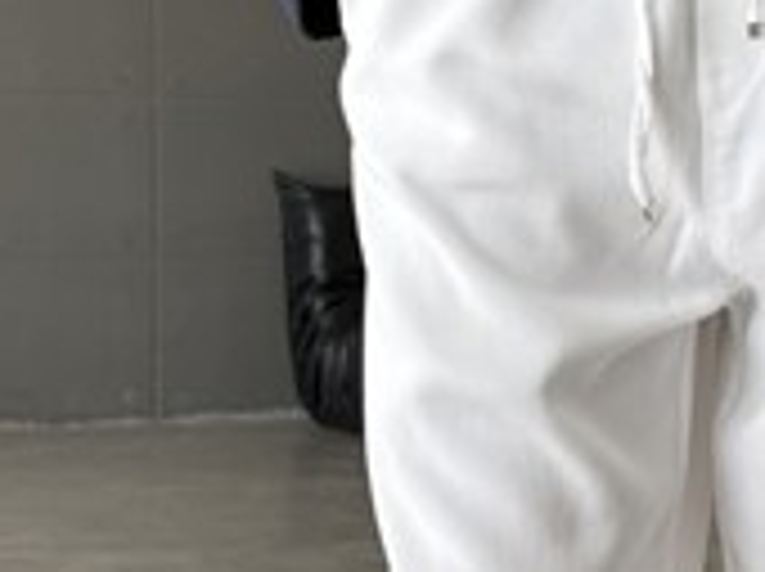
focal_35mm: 113
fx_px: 2494
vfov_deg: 13.1
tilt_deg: -3.1
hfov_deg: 17.2
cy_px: 347
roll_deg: -0.9
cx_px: 652
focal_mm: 6.76
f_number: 1.78
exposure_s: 1/321
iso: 80
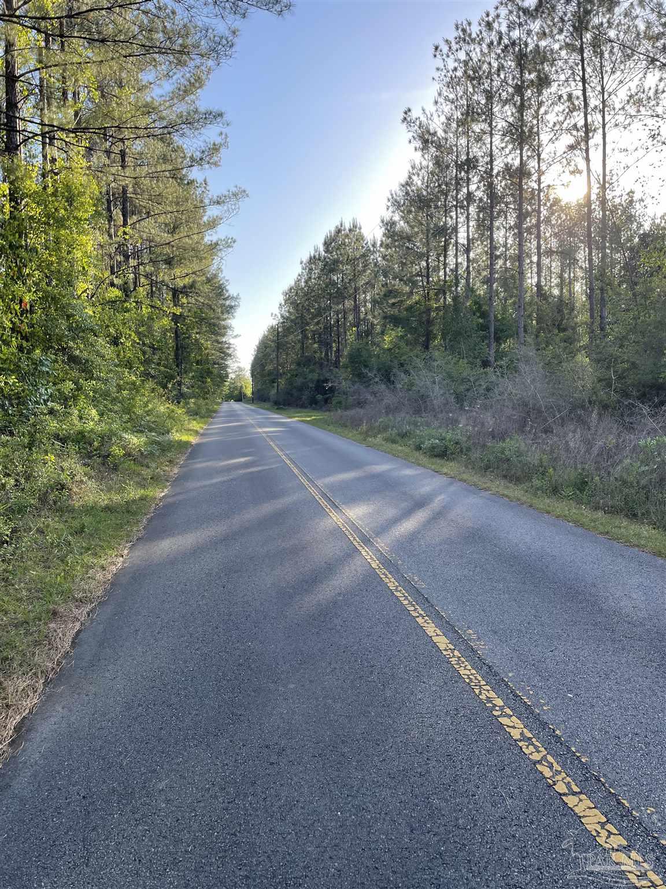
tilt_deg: -1.7
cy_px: 444
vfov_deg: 67.3
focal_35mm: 26
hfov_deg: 53.1
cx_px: 333
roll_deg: +0.7
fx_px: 667
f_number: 1.6
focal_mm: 4.2
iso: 32
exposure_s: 1/622
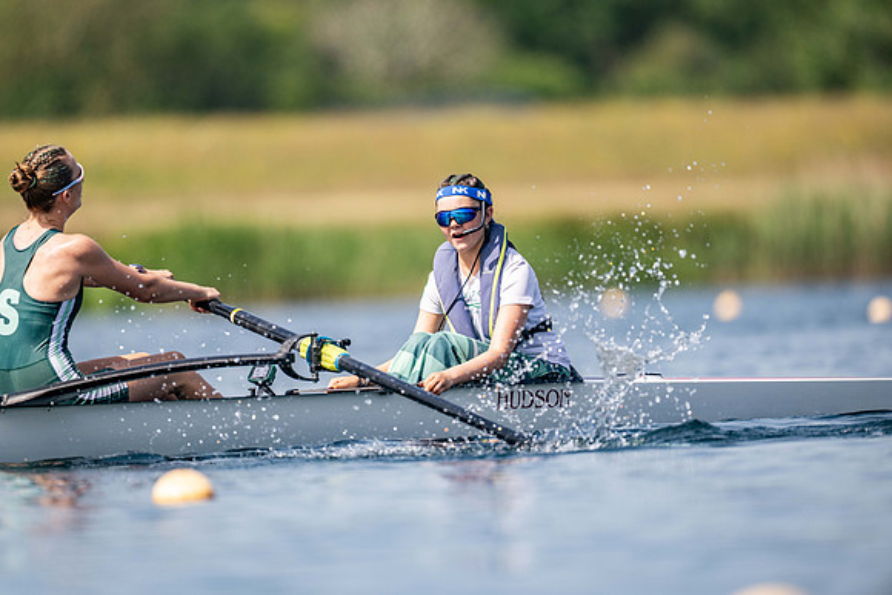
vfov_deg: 2.3
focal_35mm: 600
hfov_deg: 3.4
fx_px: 14869
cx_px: 446
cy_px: 298
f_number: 4
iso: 160
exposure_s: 1/2500
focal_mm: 600
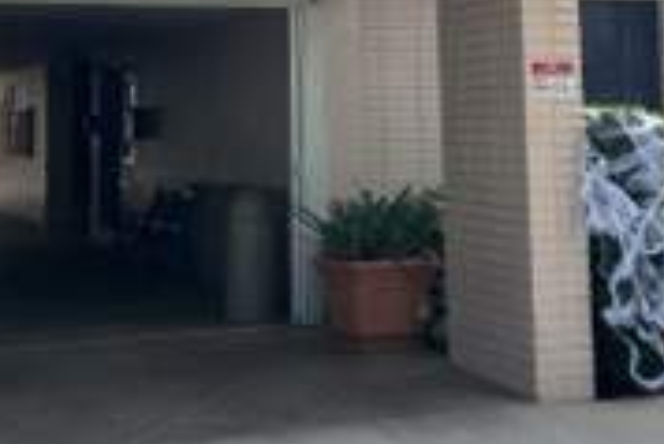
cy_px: -19
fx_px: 1348
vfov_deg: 18.2
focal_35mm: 73
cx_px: 347
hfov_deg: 27.7
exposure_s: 1/3968
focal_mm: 5.7
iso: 50
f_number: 1.5
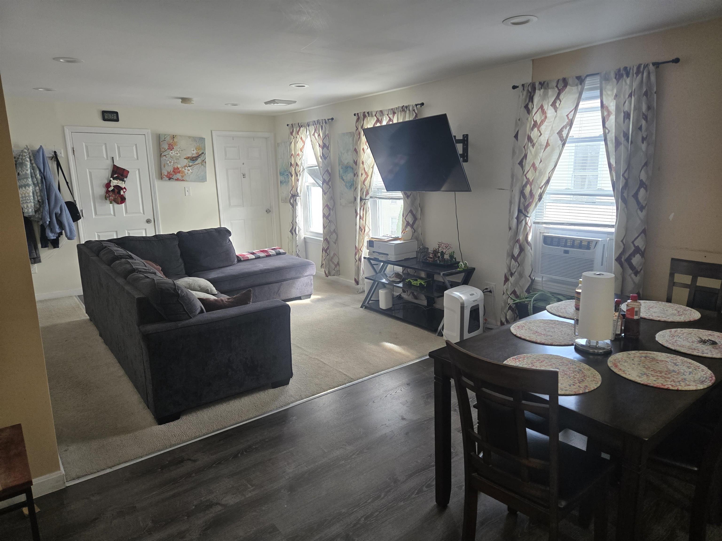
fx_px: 480
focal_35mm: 23
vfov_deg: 58.9
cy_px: 270
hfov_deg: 73.9
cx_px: 361
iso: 125
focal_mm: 5.4
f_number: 1.8
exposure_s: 1/120
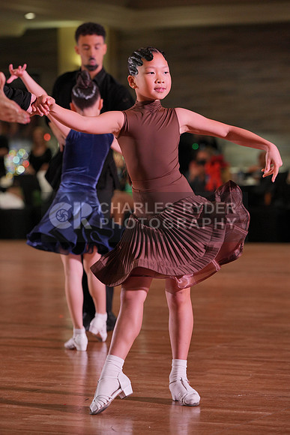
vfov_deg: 15.5
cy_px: 218
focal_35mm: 132
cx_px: 145
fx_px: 1594
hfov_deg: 10.4
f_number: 4
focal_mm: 132
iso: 1250
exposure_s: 1/400
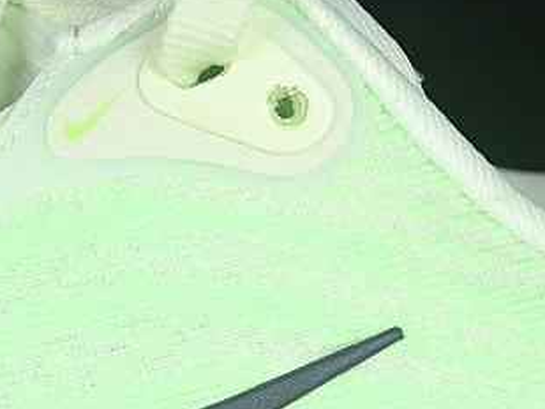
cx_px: 90
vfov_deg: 5.8
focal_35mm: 252
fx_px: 3969
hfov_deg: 7.8
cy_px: 596
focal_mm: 50
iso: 160
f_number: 7.1
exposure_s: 1/80
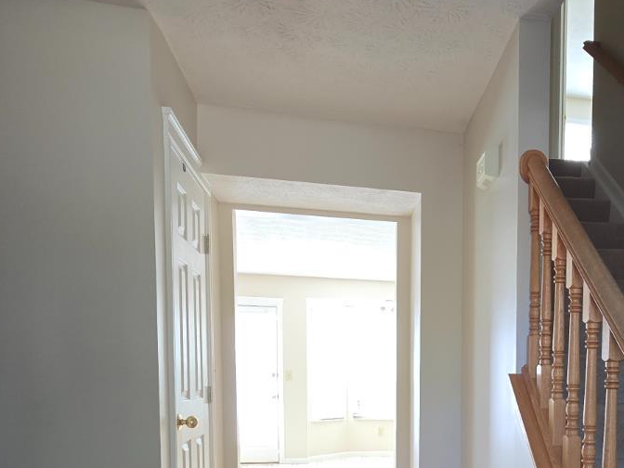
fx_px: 523
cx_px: 467
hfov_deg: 58.5
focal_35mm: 29
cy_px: 421
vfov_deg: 44.0
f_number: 2.2
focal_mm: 2.2
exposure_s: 1/60
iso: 80
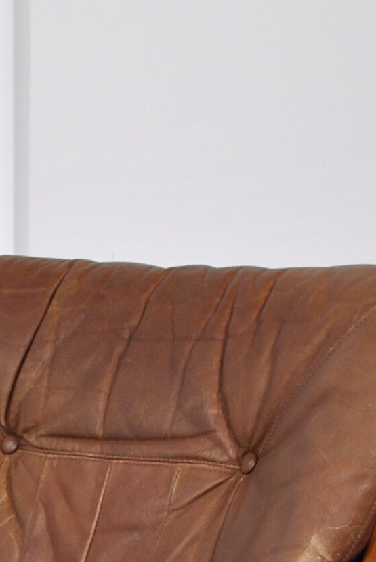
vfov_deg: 12.8
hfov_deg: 8.8
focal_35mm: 154
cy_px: 789
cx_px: -83
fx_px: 2407
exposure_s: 1/40
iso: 200
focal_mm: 22
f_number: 4.5
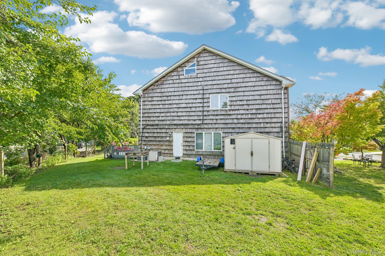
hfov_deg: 104.3
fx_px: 150
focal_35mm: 14
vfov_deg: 81.2
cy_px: 128
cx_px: 192
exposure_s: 1/500
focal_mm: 14
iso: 400
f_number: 8
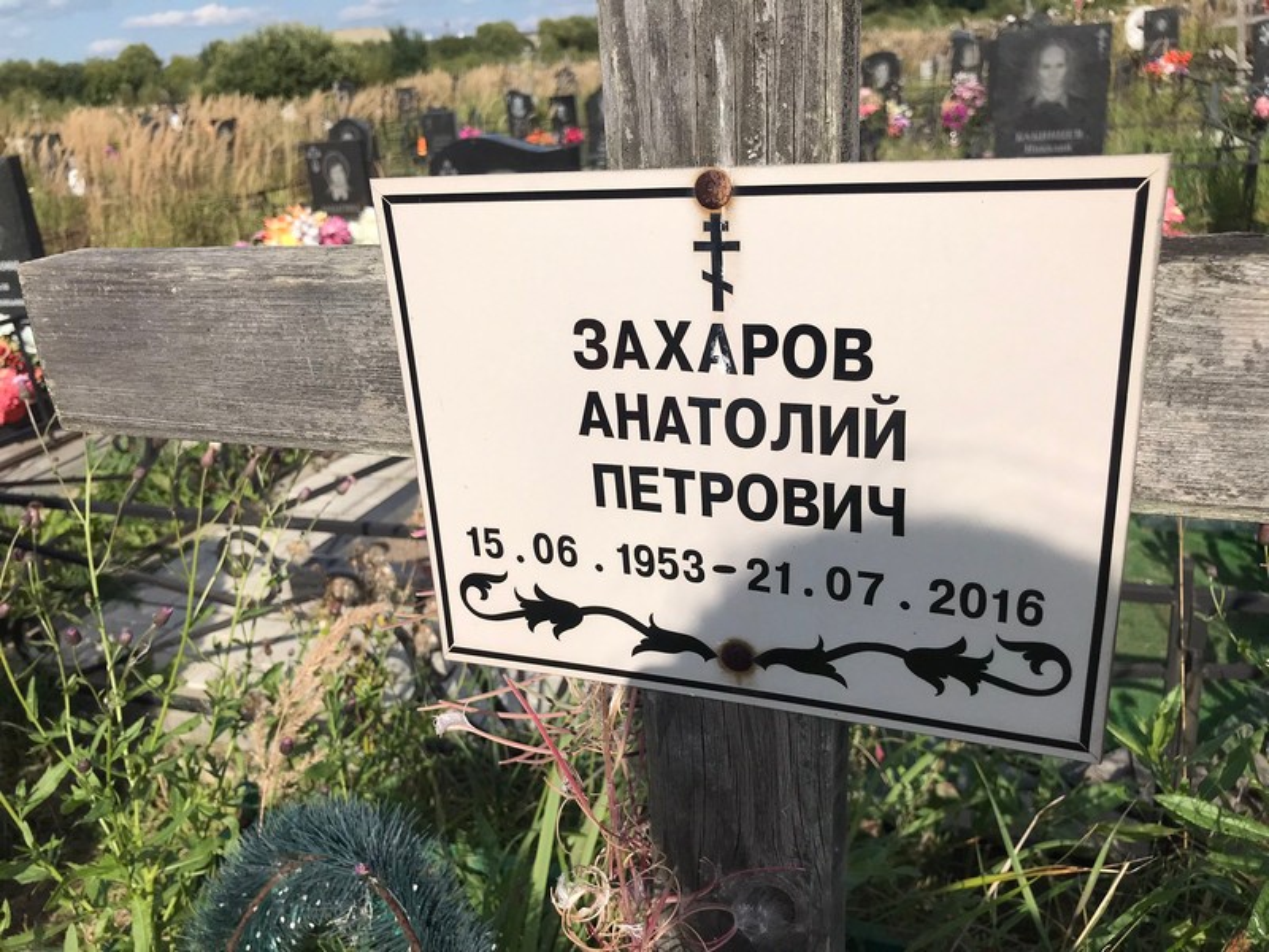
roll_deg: +5.5
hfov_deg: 63.4
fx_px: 1026
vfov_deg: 49.7
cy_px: 476
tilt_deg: -21.0
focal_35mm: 28
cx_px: 634
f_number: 1.8
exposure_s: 1/5051
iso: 20
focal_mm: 3.99
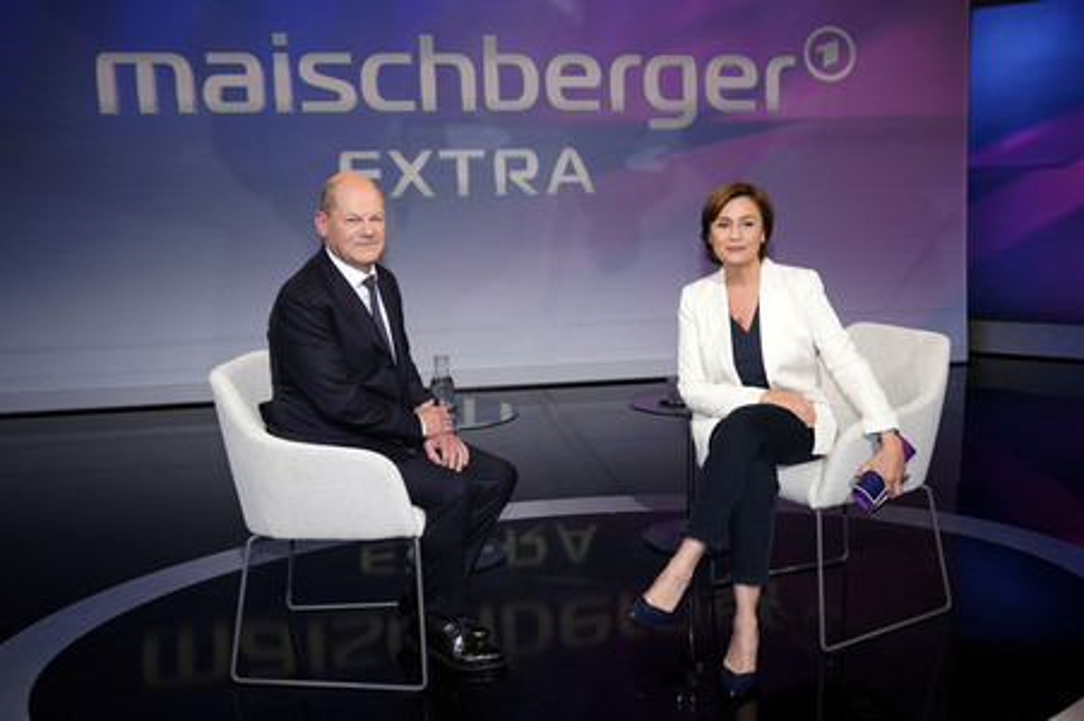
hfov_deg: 65.5
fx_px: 842
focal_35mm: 28
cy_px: 360
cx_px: 542
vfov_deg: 46.3
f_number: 5
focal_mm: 28
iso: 2000
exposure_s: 1/125
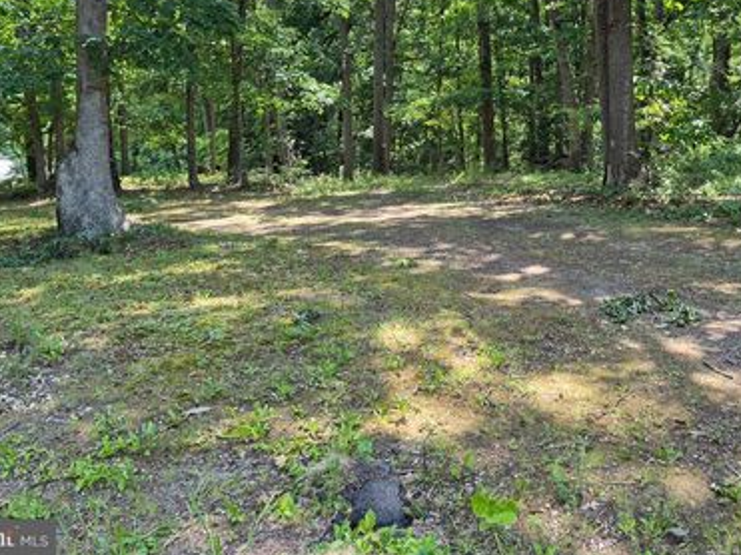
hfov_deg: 58.0
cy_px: 185
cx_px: 433
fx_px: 663
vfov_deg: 44.7
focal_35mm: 31
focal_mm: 5.4
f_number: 1.8
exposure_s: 1/359
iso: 50
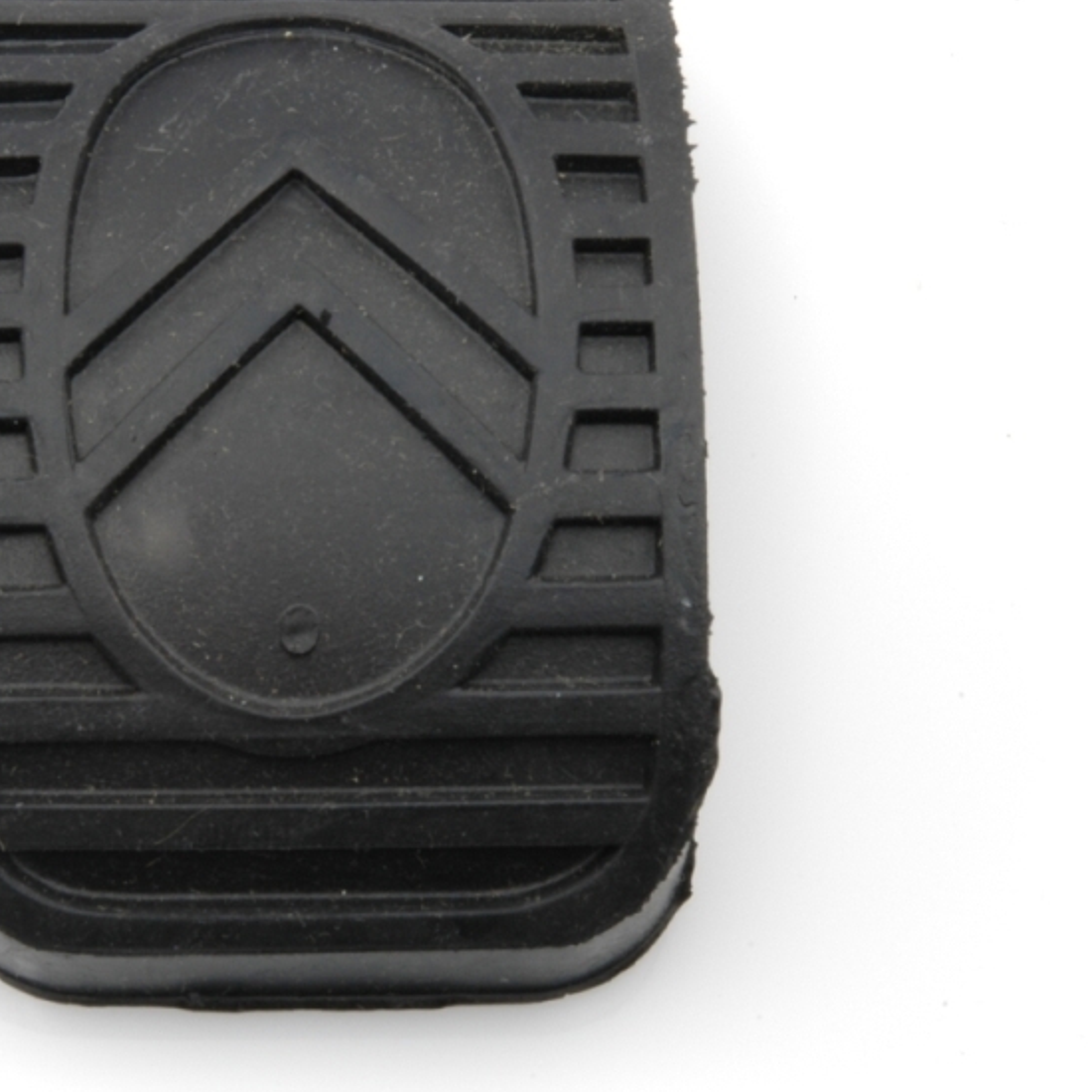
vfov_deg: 10.5
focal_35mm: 166
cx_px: 232
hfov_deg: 10.5
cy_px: 516
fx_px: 5925
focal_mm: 70
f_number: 29
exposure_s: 1.3
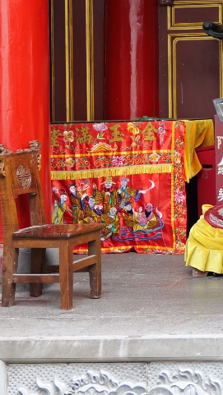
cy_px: 39
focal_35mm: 108
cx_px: 351
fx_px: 1134
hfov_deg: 10.8
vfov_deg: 19.4
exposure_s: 1/125
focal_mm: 31
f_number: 2.8
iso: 125
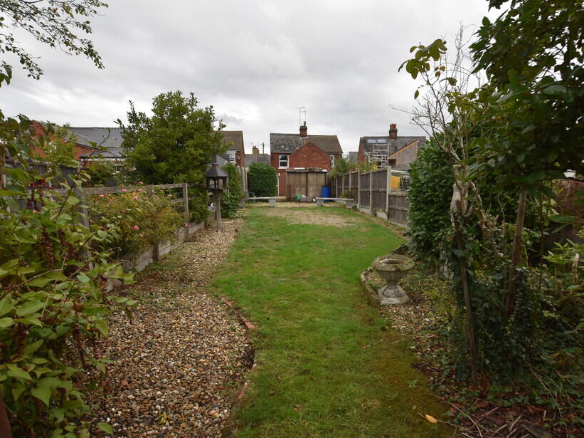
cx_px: 319
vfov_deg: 71.5
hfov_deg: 87.5
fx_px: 304
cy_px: 234
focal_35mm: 18
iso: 100
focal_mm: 10
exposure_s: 1/125
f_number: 5.6
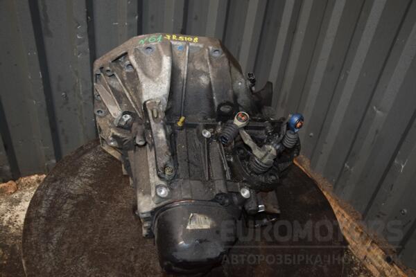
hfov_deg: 59.5
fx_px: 364
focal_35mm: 32
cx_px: 208
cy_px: 138
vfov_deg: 41.7
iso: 800
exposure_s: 1/60
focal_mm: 21
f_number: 5
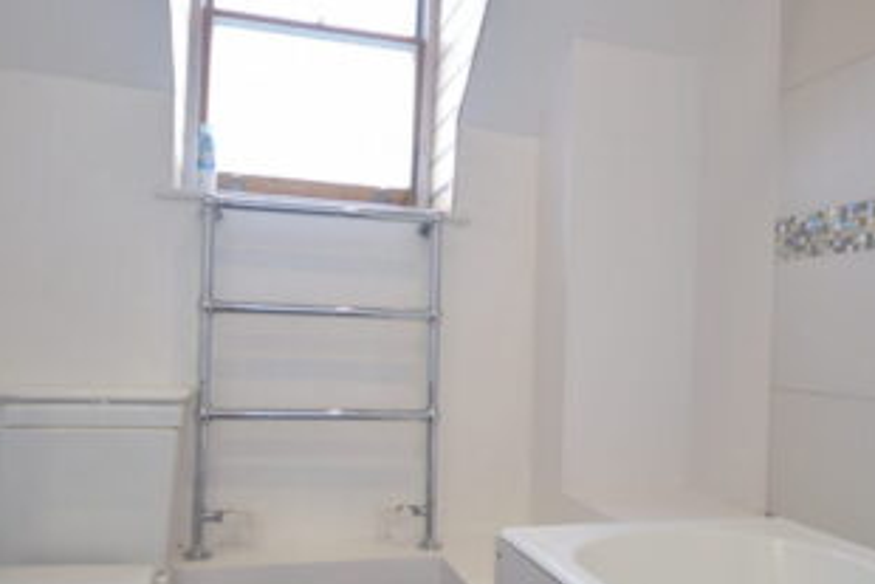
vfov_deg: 44.9
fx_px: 705
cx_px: 438
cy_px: 336
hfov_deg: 63.6
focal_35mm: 29
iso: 100
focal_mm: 10
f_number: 4
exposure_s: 1/8
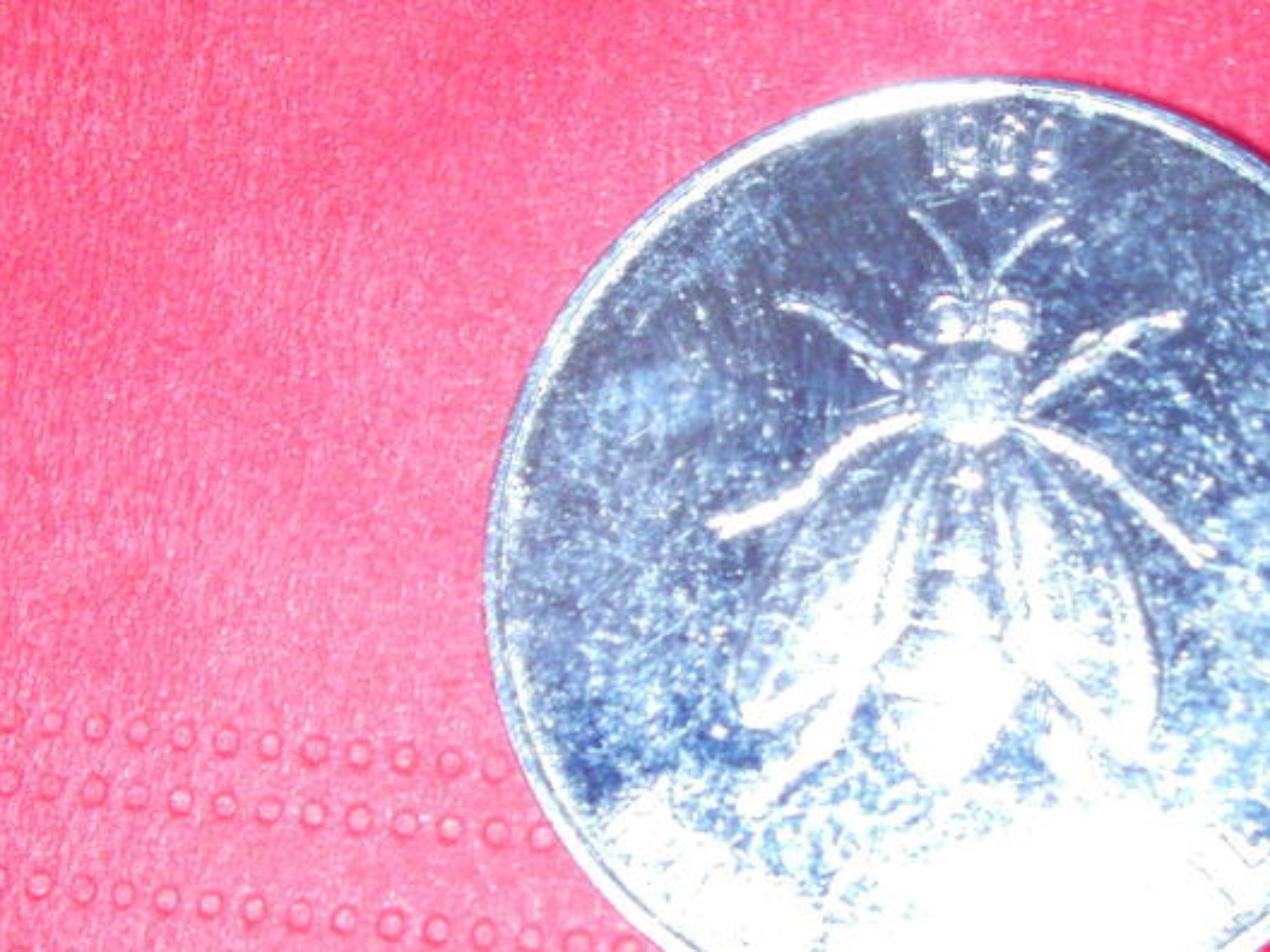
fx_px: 2642
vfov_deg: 20.3
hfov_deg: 26.6
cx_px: 984
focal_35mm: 72
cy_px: 728
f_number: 5.6
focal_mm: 6.3
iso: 200
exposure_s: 1/30
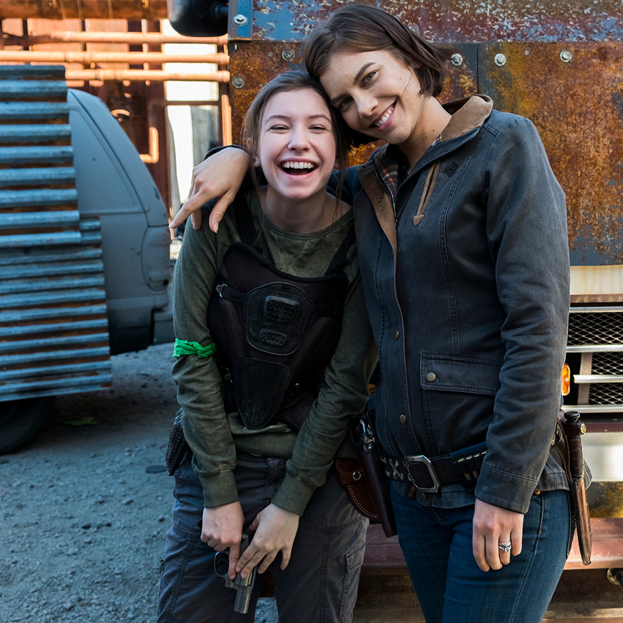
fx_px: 916
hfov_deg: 37.4
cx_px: 376
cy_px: 310
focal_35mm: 45
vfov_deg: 37.6
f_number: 4.5
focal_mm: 23.3
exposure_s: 1/200
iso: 400
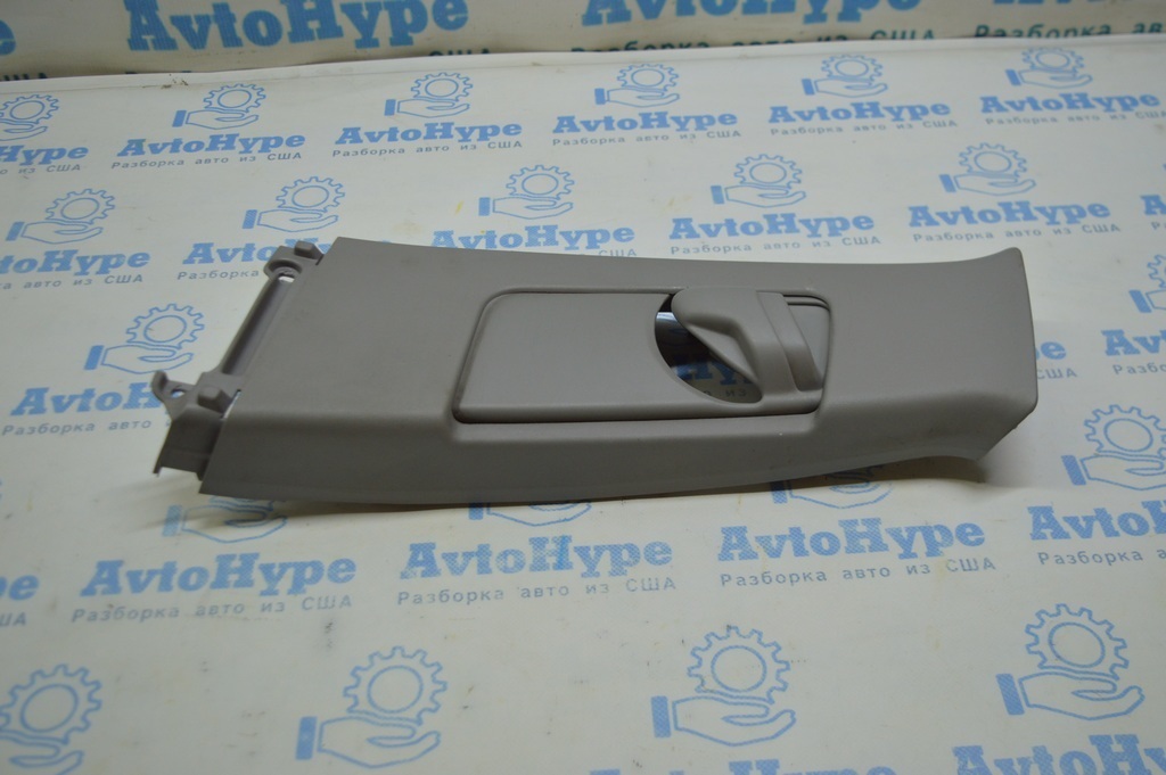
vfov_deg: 35.4
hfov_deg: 51.3
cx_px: 583
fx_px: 1214
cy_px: 388
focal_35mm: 38
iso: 400
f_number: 4
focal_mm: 25
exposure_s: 1/125
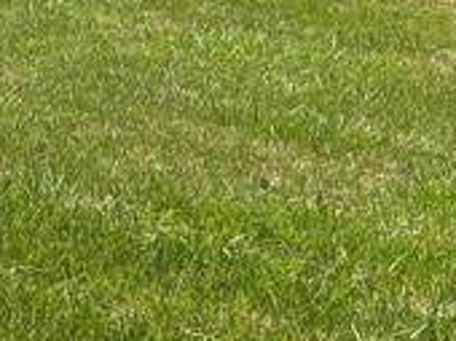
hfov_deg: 10.3
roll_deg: -3.6
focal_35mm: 157
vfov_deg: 9.2
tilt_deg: -5.1
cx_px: -748
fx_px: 2065
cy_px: -150
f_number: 1.6
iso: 50
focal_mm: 5.96
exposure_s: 1/2747
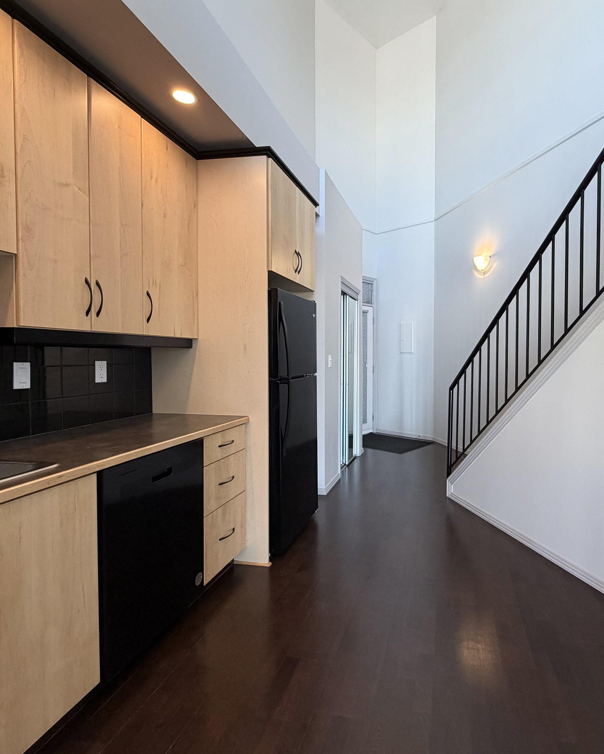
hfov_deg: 69.4
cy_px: 368
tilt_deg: -2.1
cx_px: 387
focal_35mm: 19
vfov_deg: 83.3
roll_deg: -0.4
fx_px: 424
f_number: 2.2
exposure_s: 1/120
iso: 320
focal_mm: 2.22
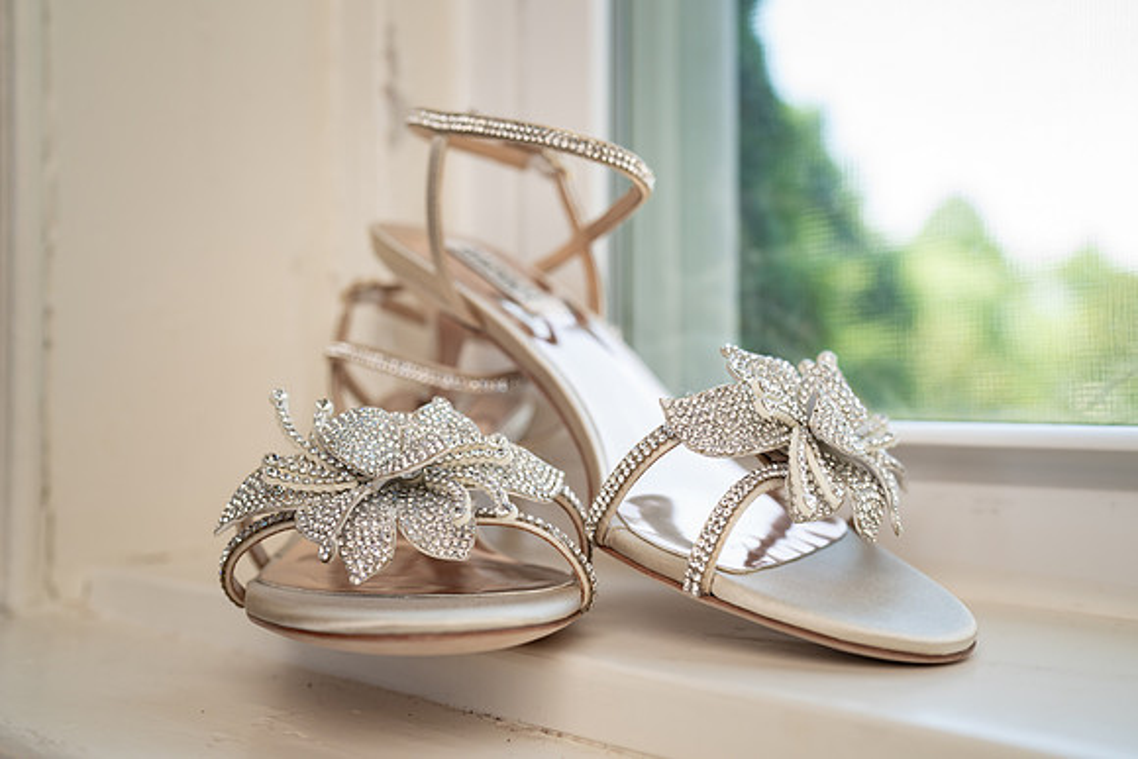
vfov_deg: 36.1
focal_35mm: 37
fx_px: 1164
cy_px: 368
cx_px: 551
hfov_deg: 52.1
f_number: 4
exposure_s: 1/200
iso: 640
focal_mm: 35
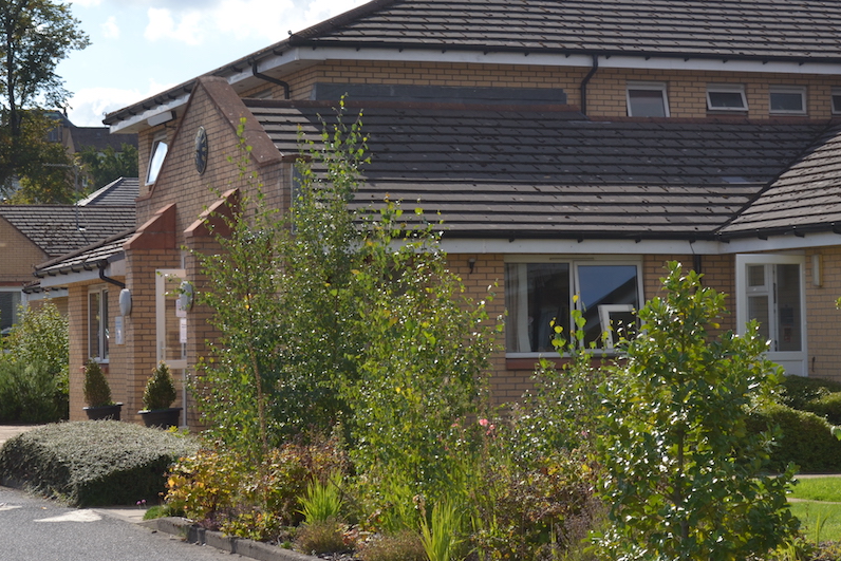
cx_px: 468
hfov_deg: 20.8
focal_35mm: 98
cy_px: 236
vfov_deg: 14.0
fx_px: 2290
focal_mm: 52
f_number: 8
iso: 100
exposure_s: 1/200
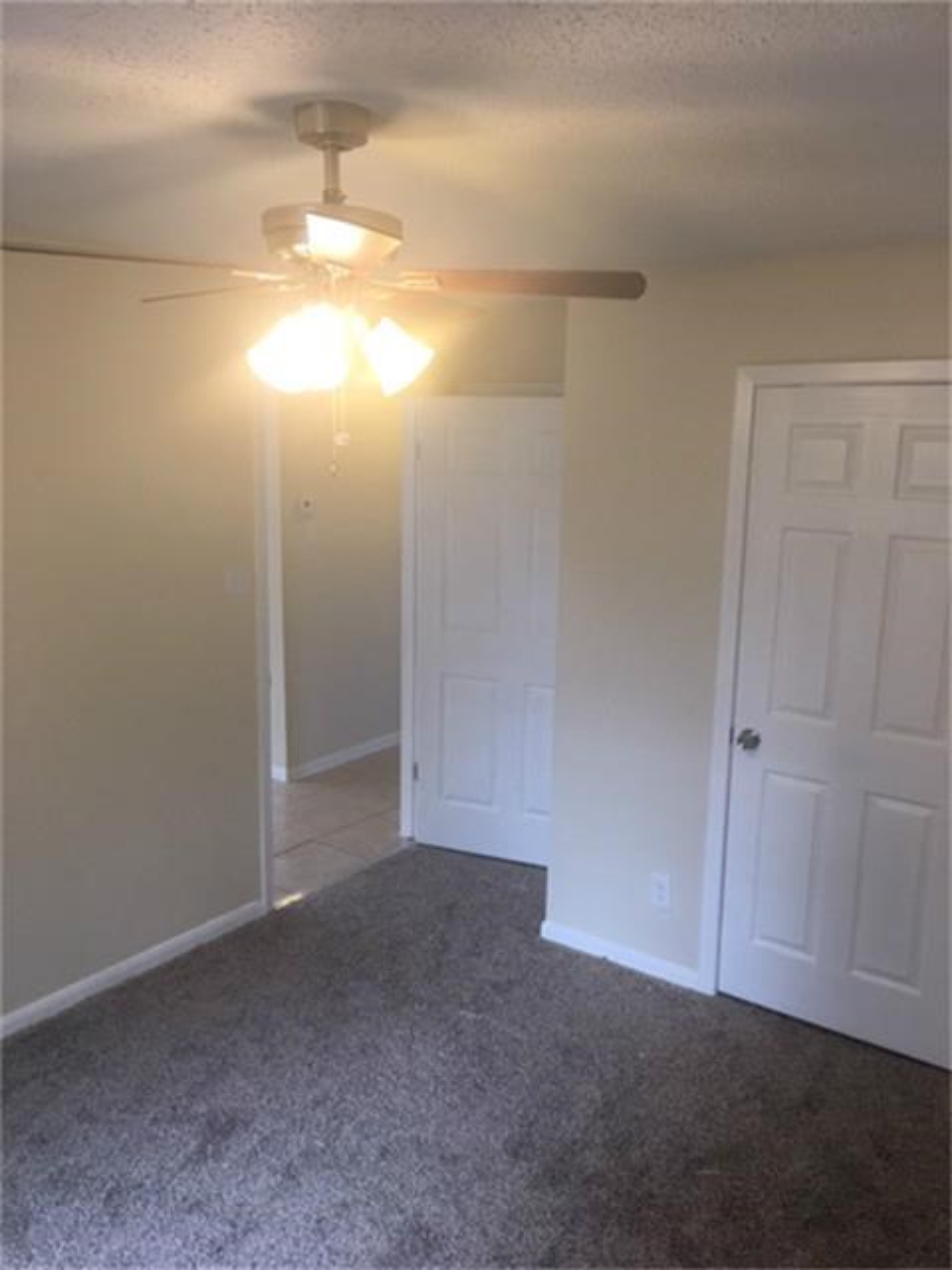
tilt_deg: -10.3
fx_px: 1063
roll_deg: -0.9
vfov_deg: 61.7
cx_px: 476
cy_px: 635
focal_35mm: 29
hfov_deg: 48.2
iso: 32
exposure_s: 1/30
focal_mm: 4.15
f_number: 2.2
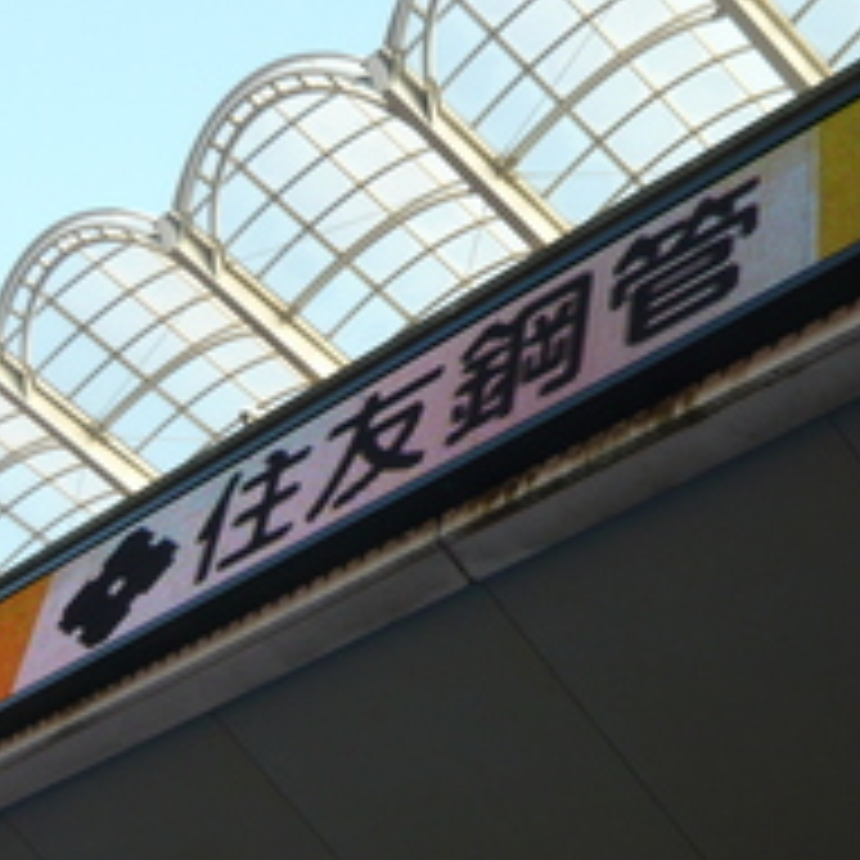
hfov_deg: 26.8
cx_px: 527
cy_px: 340
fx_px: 1799
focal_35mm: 64
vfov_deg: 26.8
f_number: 2.8
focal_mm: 5.5
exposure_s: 1/320
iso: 100
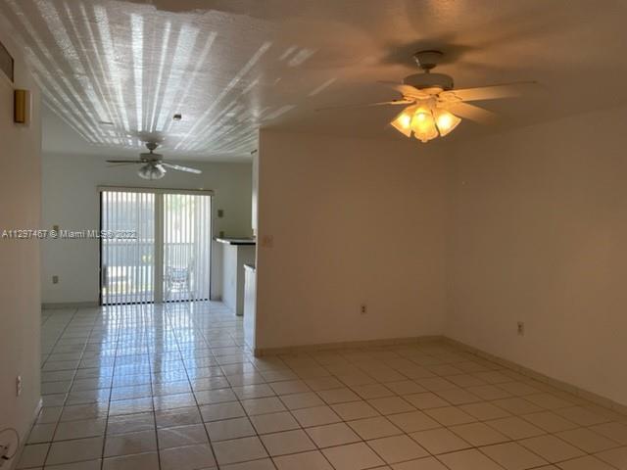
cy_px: 235
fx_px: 471
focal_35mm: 26
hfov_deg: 67.3
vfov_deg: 53.1
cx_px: 314
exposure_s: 1/120
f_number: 1.6
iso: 100
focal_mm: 4.2
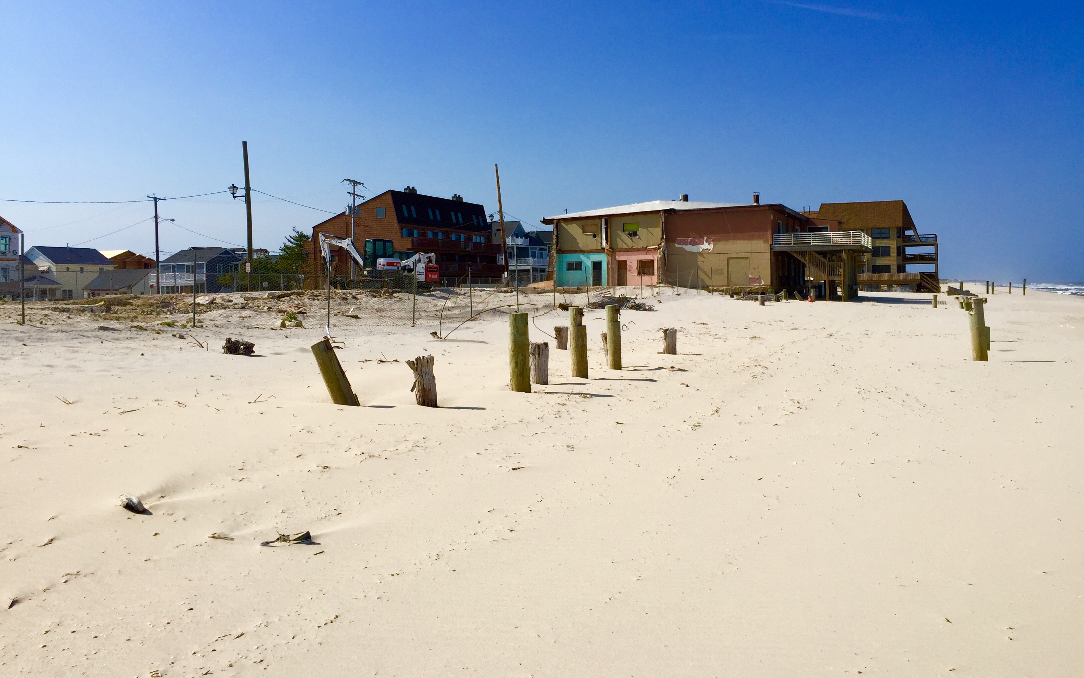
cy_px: 291
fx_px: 916
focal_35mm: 31
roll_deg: +0.3
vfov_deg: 40.5
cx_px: 543
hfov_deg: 61.2
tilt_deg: +0.9
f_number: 2.2
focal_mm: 4.15
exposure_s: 1/3968
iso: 32
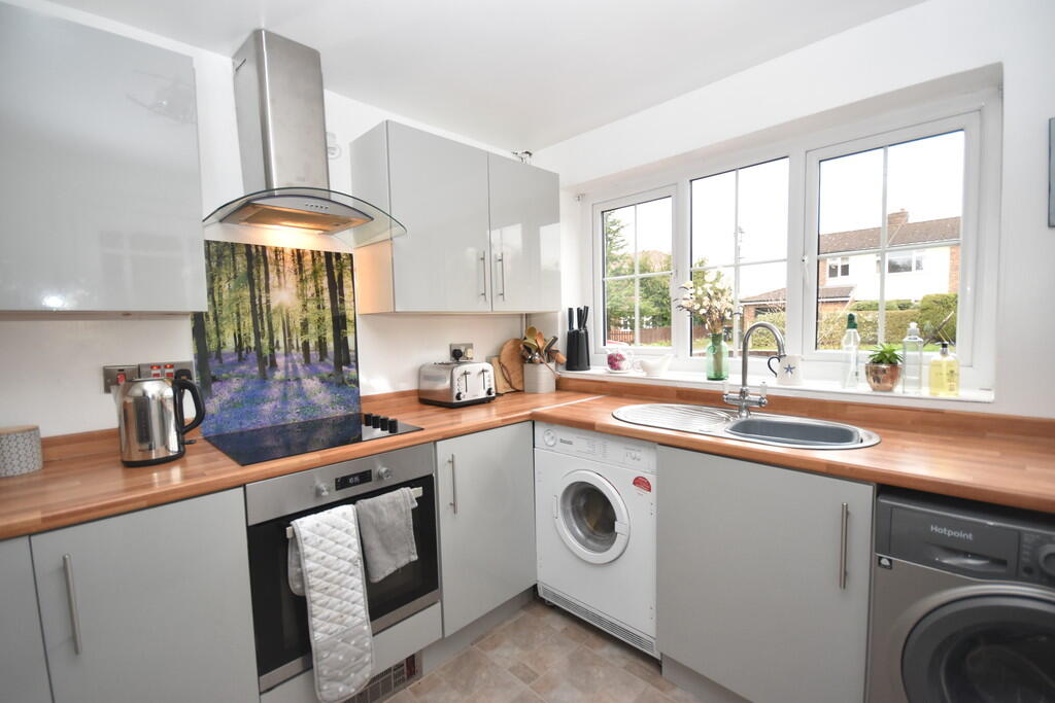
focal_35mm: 15
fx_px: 440
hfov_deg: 100.4
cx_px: 528
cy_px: 352
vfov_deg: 77.3
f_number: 4
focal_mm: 10
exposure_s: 1/125
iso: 1000
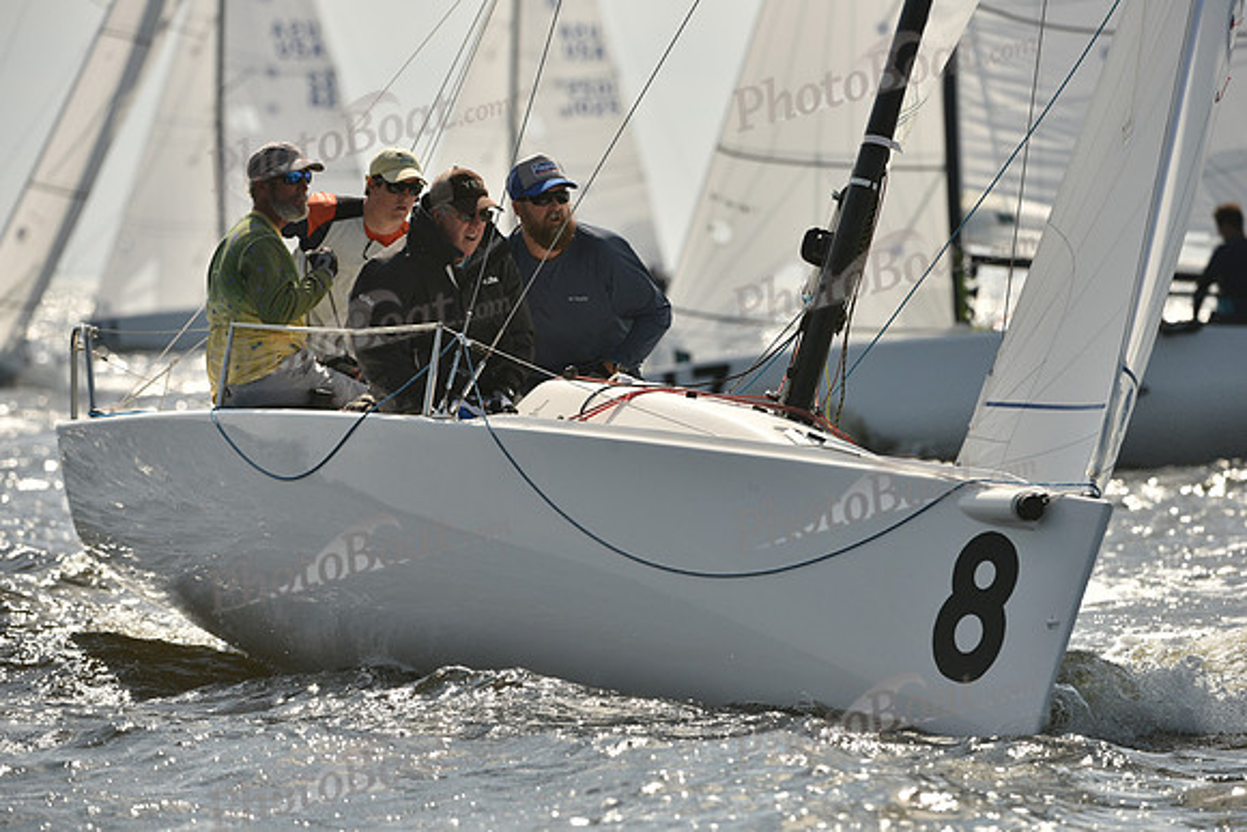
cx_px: 624
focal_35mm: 310
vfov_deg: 4.4
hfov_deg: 6.6
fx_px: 10740
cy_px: 416
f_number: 6.3
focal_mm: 310
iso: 250
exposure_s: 1/2000
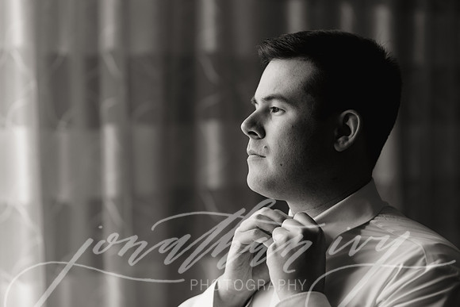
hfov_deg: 23.9
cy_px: 154
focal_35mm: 85
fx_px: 1086
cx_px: 230
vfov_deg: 16.1
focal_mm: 85
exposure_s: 1/500
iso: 400
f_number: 2.2
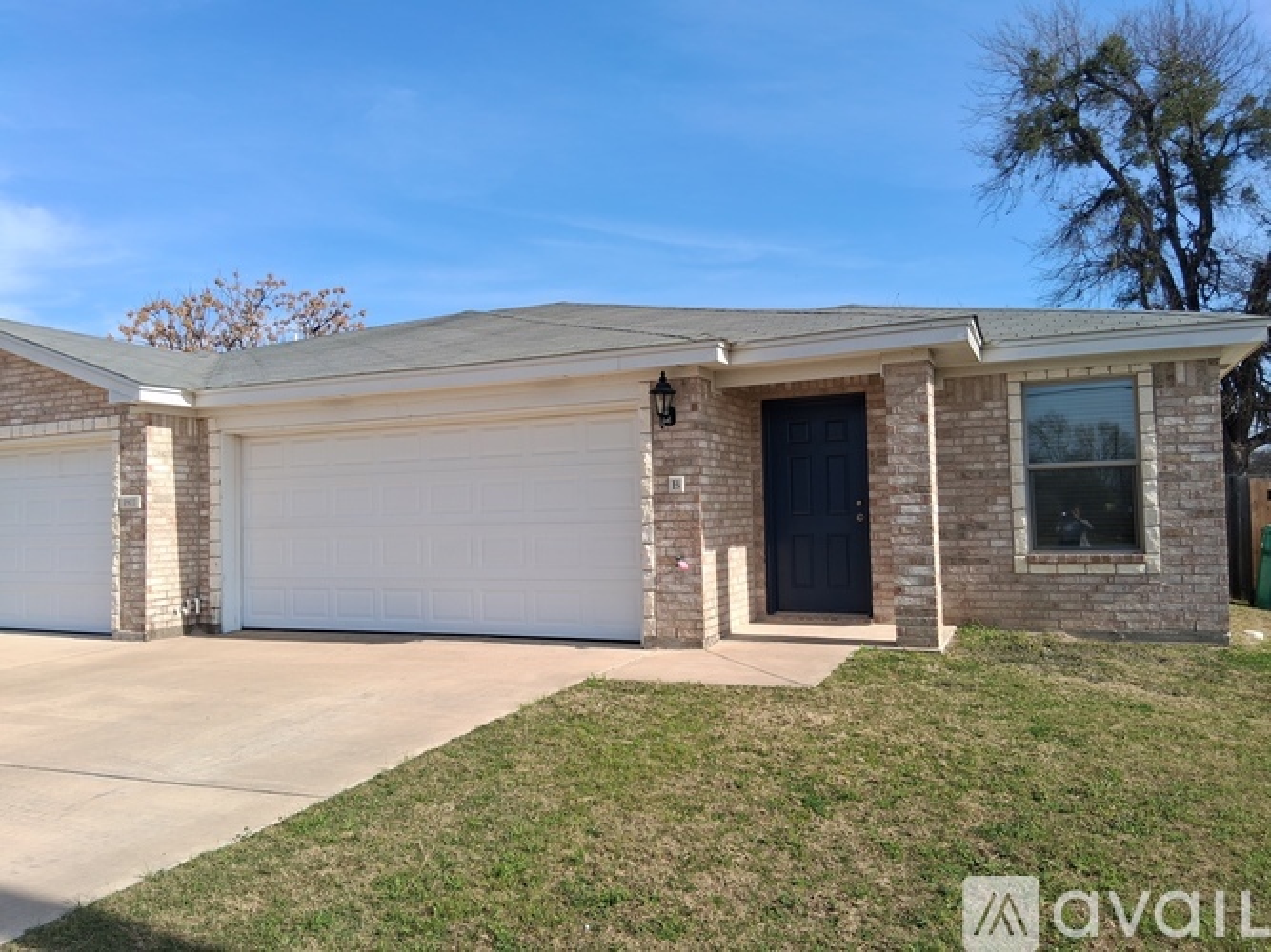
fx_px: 954
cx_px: 636
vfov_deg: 53.0
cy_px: 476
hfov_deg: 67.3
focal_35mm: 26
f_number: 1.8
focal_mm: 3.98
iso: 25
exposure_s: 1/542
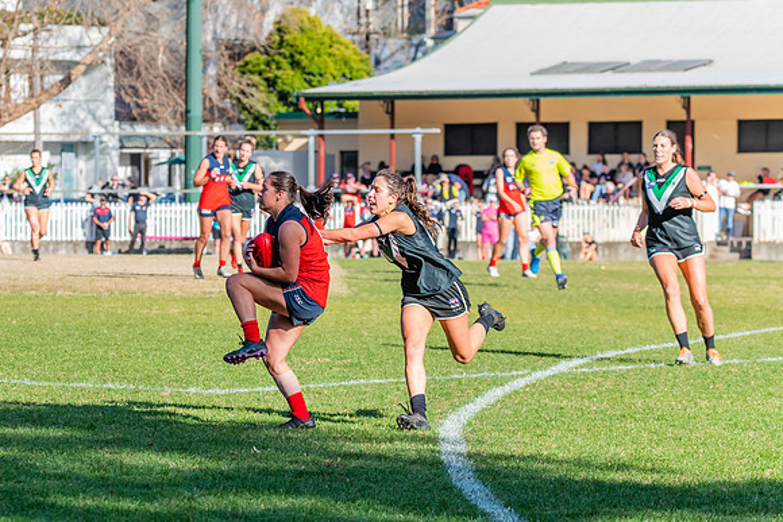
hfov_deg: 10.1
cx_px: 257
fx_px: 4418
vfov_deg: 6.8
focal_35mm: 203
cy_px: 262
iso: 800
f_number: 7.1
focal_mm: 150
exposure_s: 1/1600
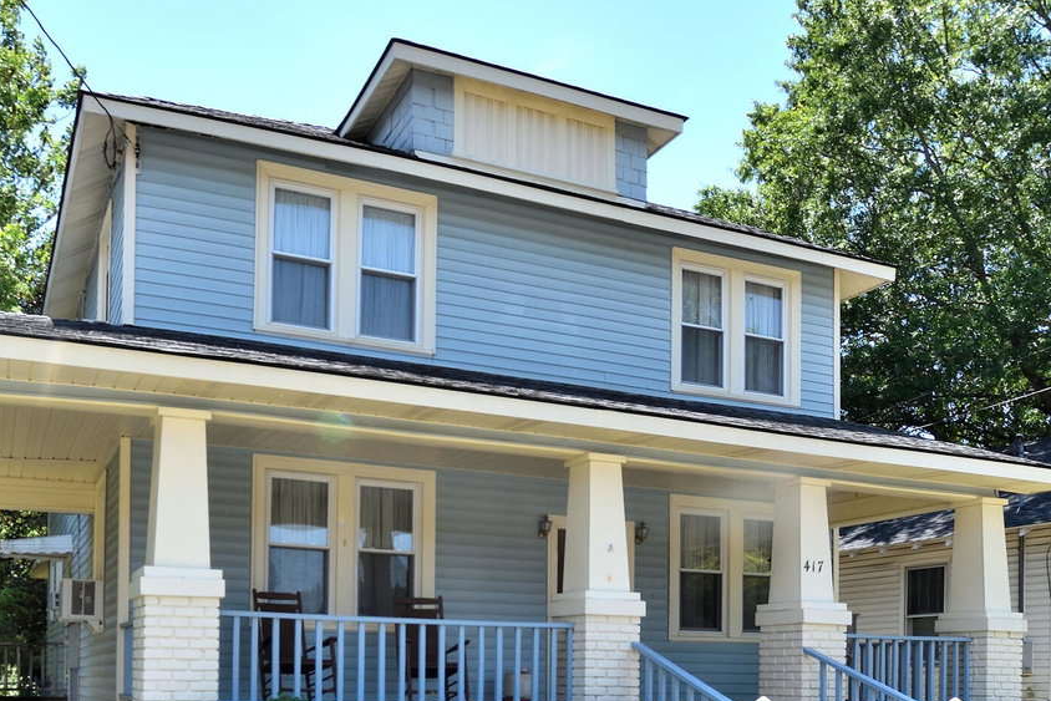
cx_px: 340
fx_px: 934
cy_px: 676
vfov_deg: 37.4
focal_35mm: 32
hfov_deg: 57.3
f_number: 8
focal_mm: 10
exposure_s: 1/250
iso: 200
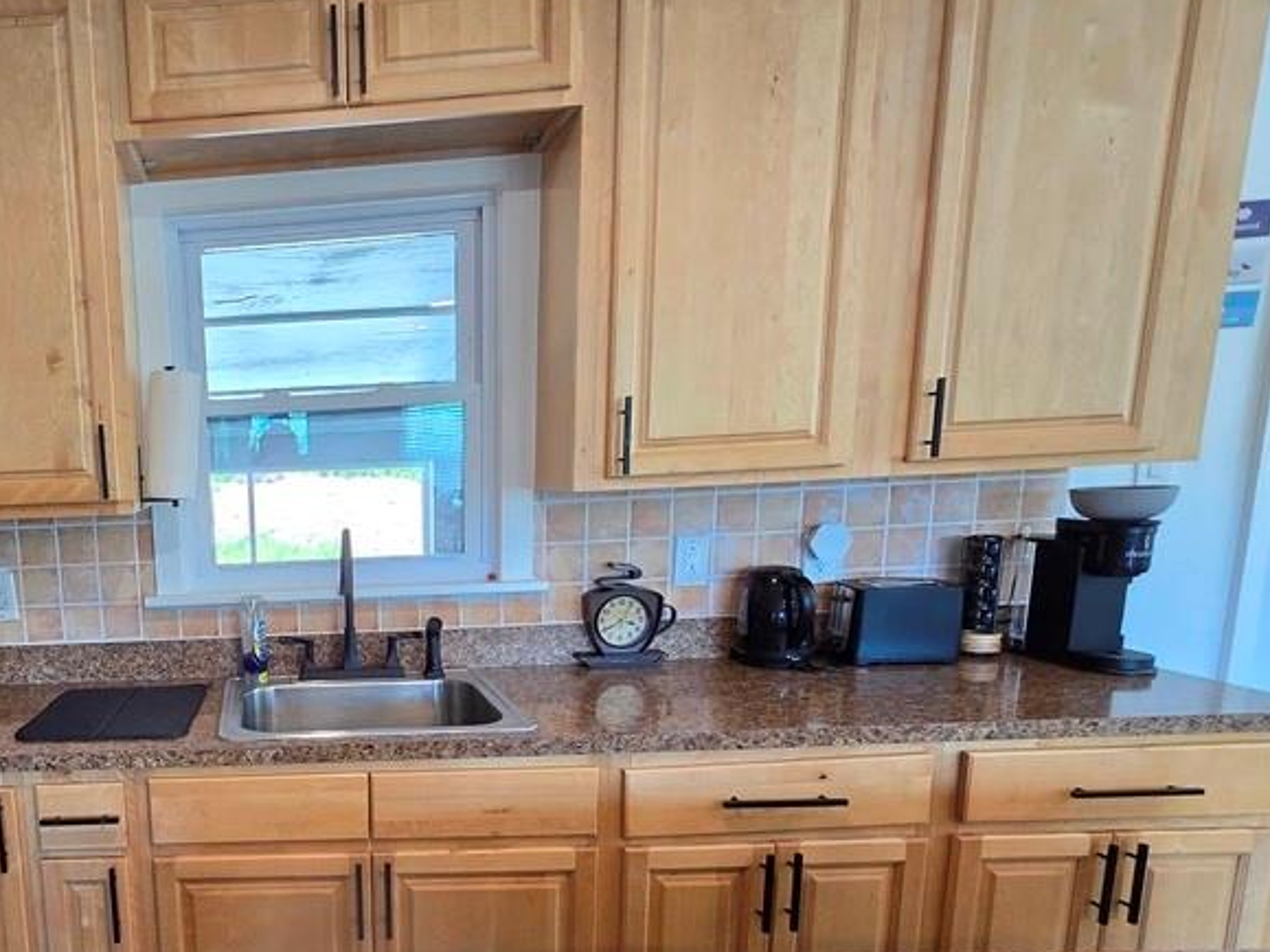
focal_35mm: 23
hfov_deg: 65.2
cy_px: 645
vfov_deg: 57.4
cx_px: 204
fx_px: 844
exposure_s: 1/60
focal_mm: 2.2
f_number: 2.2
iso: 320
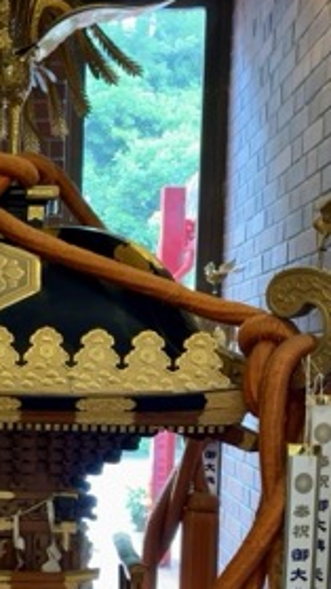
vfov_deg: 29.2
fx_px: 1107
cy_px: 455
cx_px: -110
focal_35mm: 71
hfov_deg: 16.0
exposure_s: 1/50
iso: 250
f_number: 1.6
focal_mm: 5.96
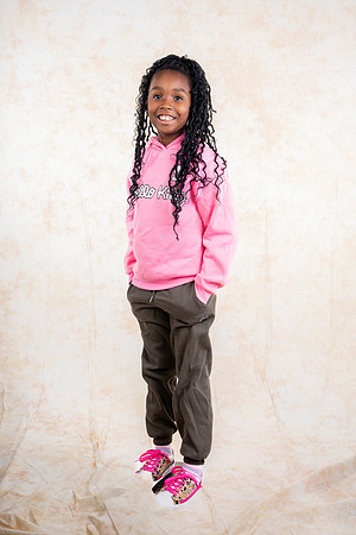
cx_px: 178
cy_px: 268
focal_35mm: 44
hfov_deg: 30.5
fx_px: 653
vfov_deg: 44.5
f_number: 10
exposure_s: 1/200
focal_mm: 44
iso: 125
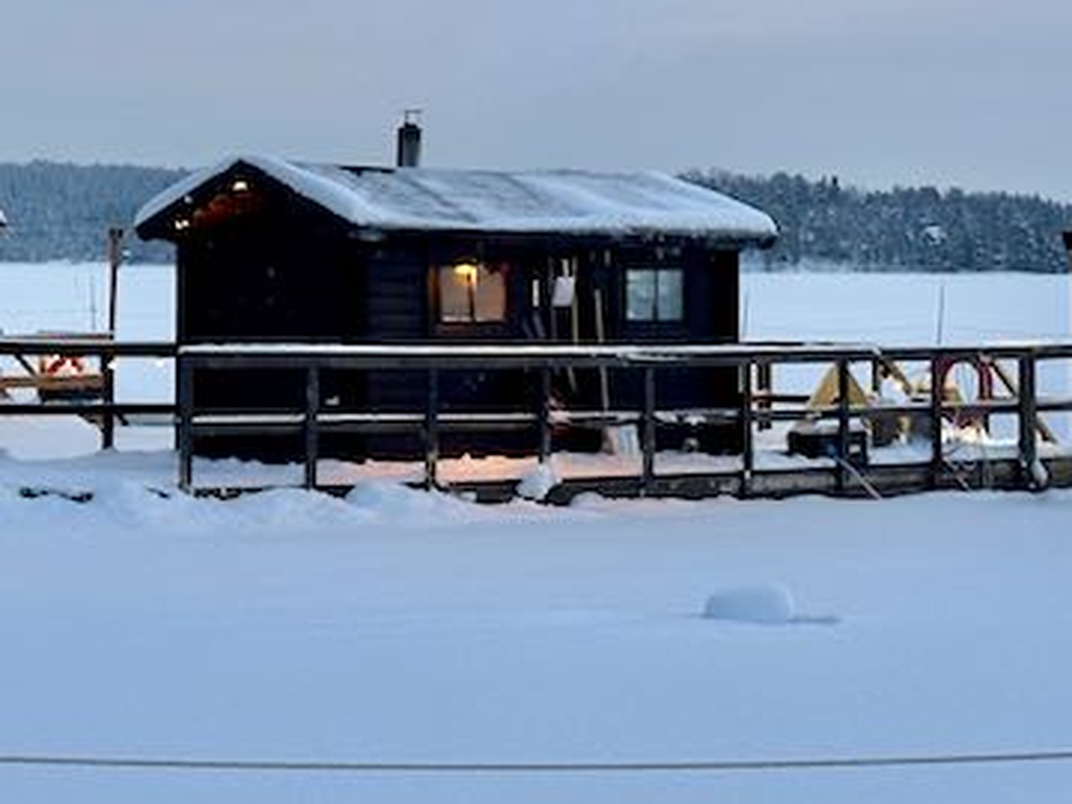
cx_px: 244
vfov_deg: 12.3
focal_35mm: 120
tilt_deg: +1.0
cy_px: 147
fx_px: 3716
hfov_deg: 16.3
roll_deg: -0.5
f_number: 1.78
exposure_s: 1/60
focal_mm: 6.86
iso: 100
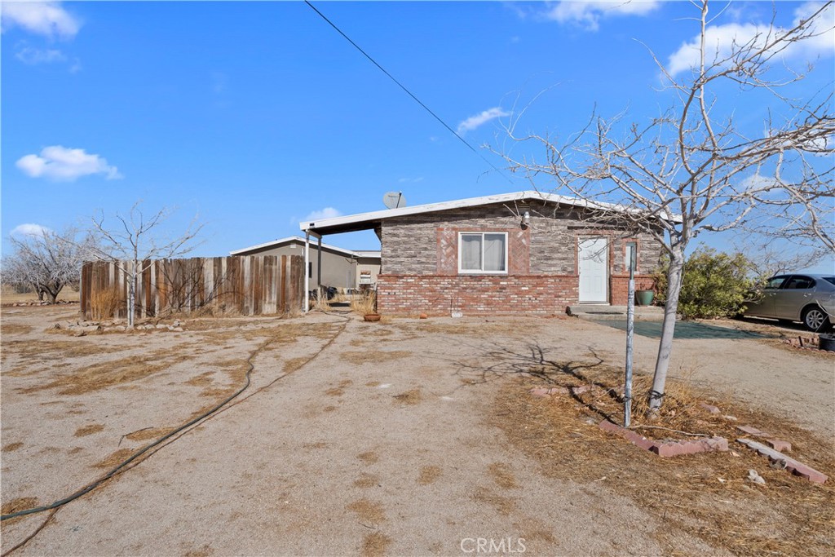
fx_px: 418
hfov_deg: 90.0
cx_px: 418
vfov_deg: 67.4
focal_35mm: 18
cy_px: 278
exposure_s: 1/250
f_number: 11
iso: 250
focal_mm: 18
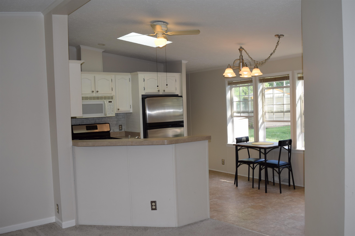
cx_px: 178
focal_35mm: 36
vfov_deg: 36.9
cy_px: 118
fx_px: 355
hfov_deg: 53.1
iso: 280
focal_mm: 24
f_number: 5.6
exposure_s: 1/125
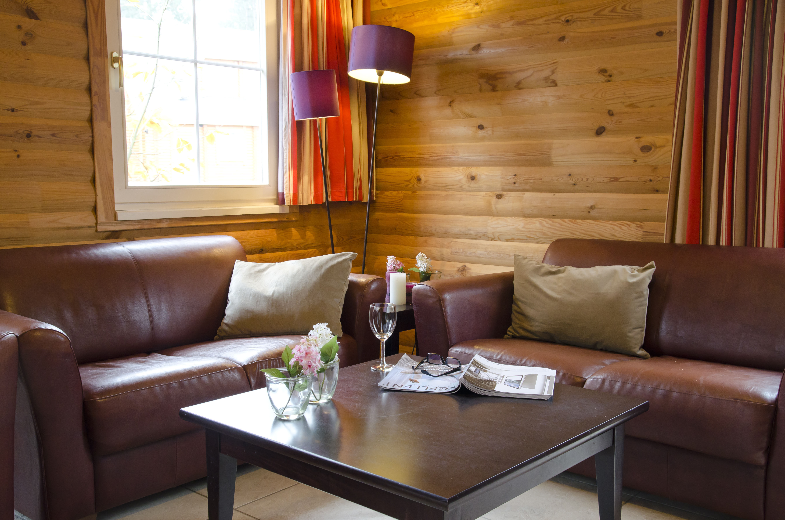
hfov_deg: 53.2
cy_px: 260
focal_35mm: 36
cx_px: 392
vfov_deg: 36.7
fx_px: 783
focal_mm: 24
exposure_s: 1/20
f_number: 5
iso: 800
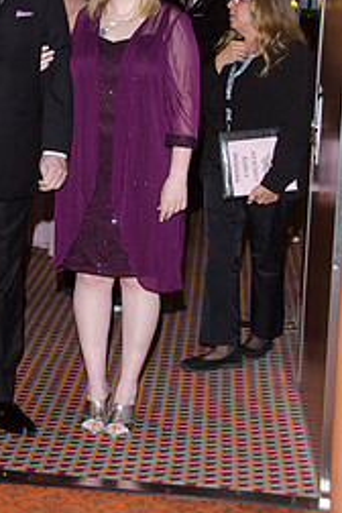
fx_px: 1297
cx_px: 41
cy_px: 161
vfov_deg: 22.3
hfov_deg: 14.9
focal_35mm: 91
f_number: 5.6
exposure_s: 1/60
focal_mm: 34
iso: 400
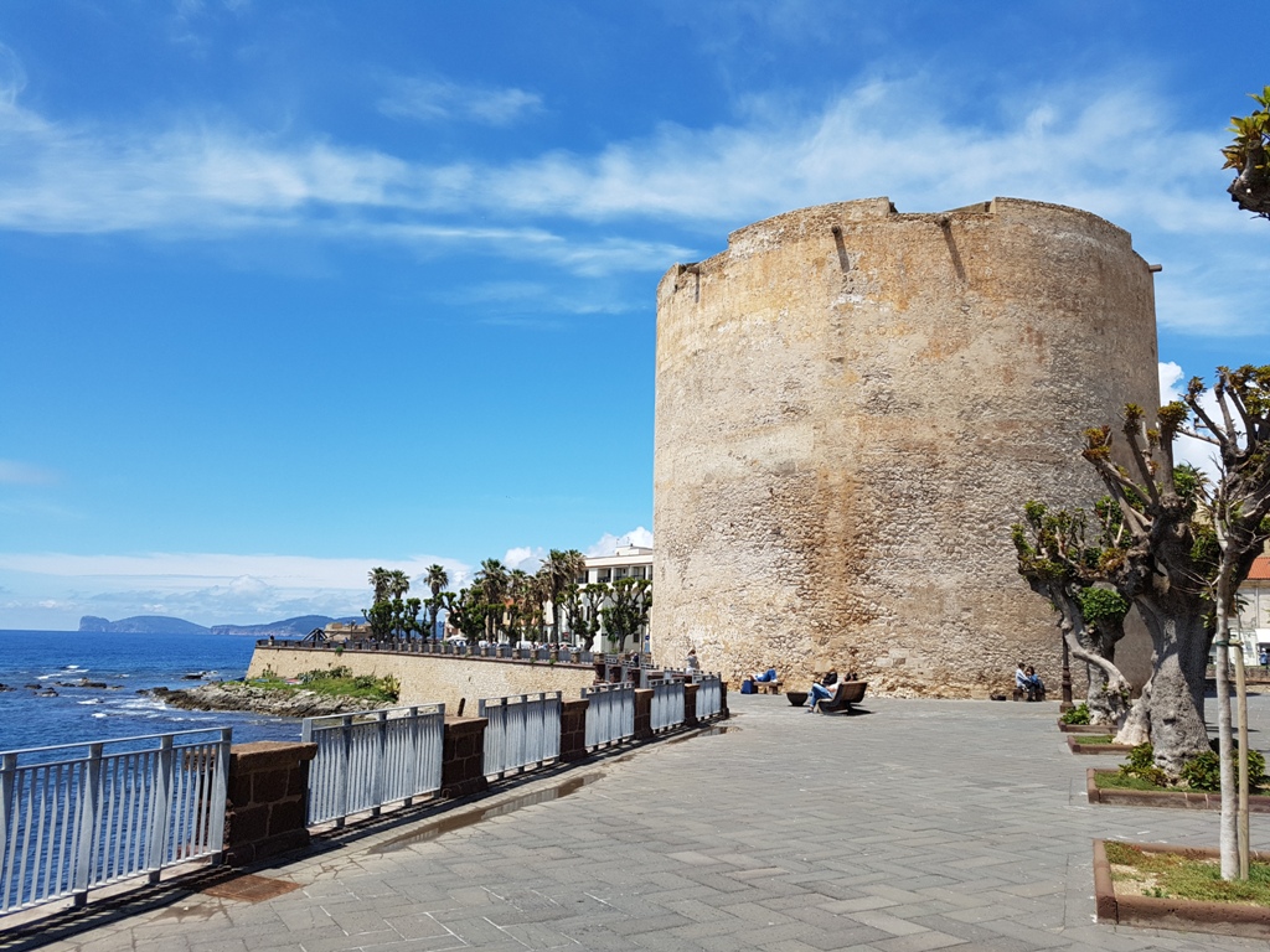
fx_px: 954
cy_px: 476
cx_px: 635
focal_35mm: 26
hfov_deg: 67.3
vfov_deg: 53.1
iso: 50
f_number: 1.7
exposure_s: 1/2536
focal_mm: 4.2
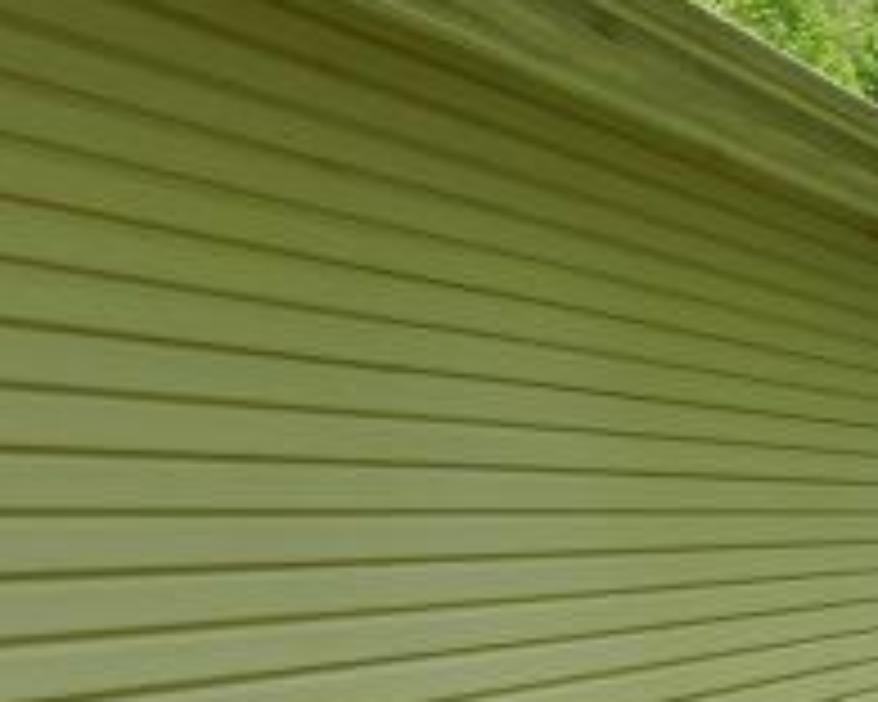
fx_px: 1741
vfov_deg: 22.8
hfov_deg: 26.3
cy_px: 382
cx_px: 941
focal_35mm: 67
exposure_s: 1/500
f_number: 3.4
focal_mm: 4
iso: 160
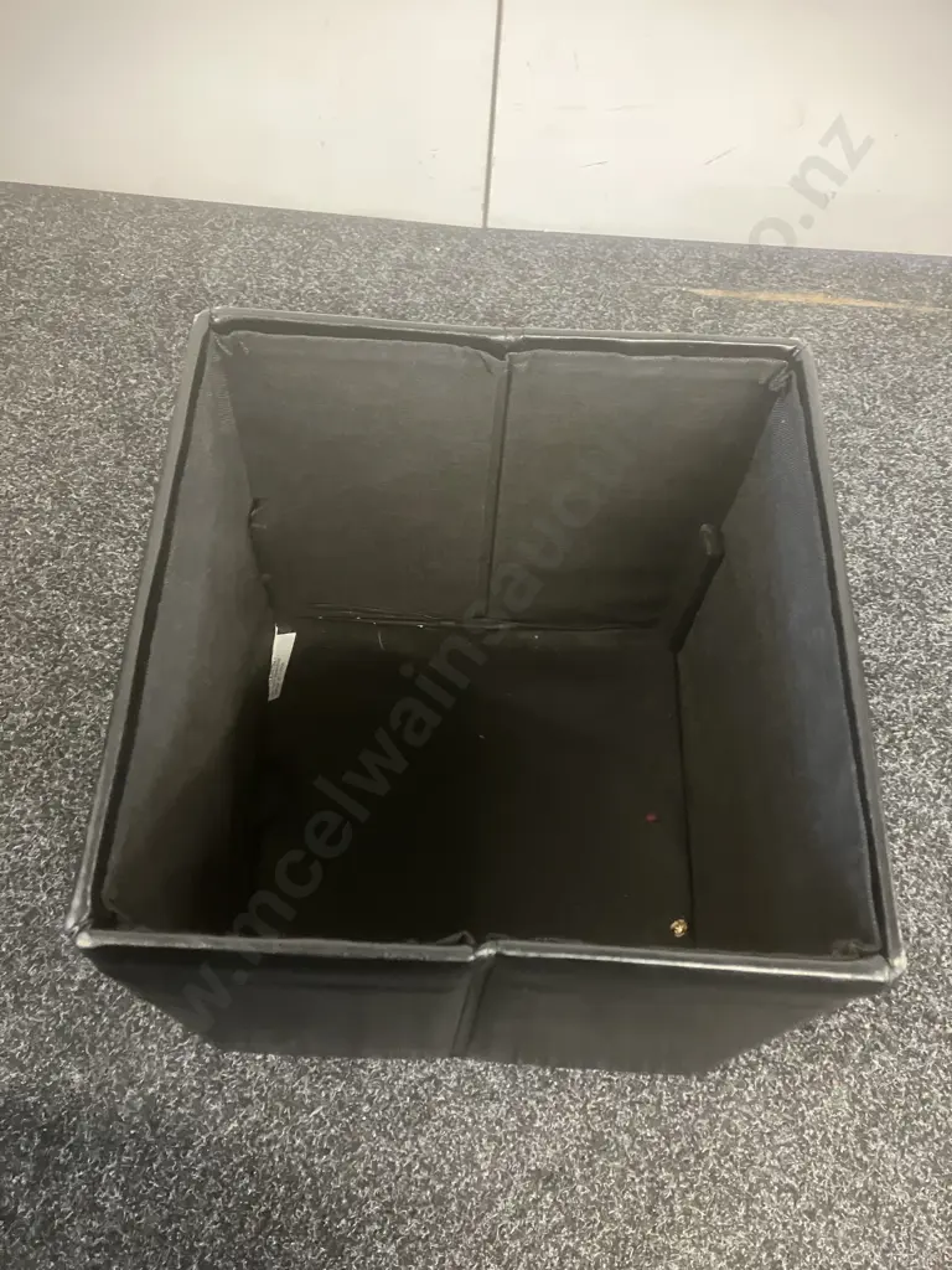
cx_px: 476
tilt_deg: -60.0
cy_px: 635
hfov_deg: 49.7
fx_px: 1027
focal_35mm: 28
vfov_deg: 63.4
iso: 500
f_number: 1.8
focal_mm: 3.99
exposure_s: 1/25
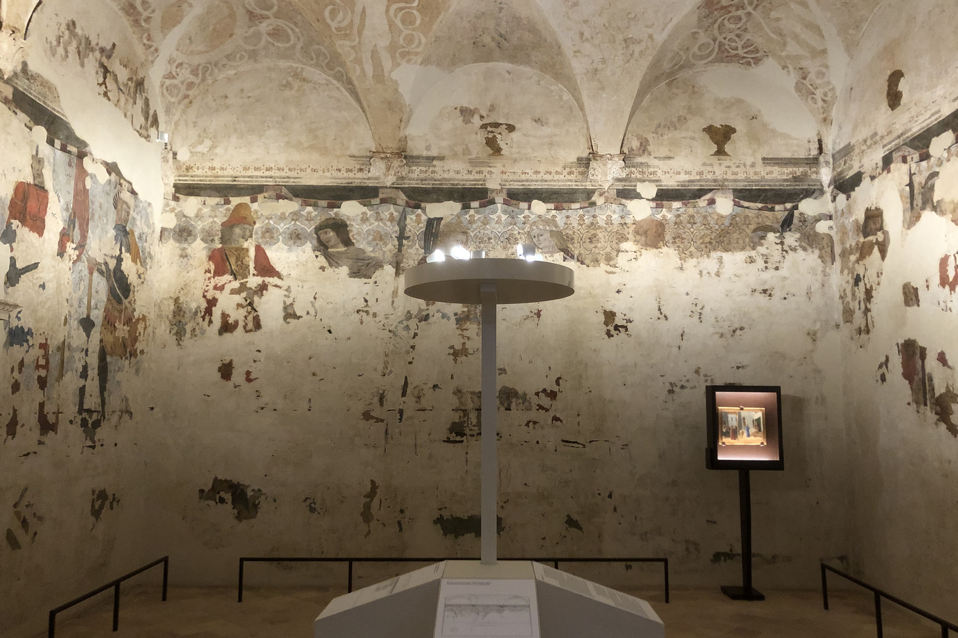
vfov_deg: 43.6
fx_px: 798
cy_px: 301
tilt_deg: +7.0
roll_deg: +0.1
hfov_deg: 61.9
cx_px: 475
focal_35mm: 30
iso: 100
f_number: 1.8
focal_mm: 4
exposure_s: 1/12
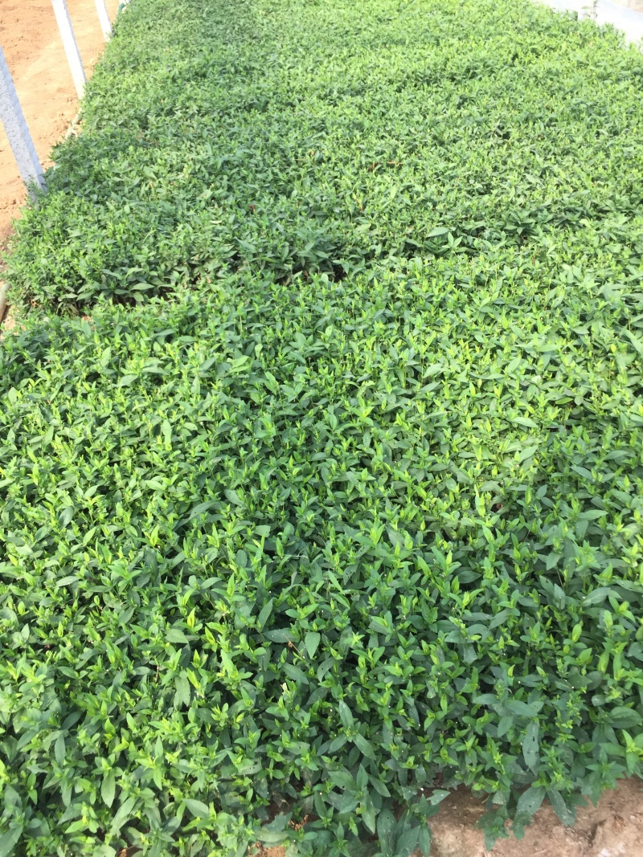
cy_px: 428
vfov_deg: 61.7
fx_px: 718
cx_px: 322
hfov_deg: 48.2
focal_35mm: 29
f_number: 2.2
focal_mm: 4.15
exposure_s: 1/186
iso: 32
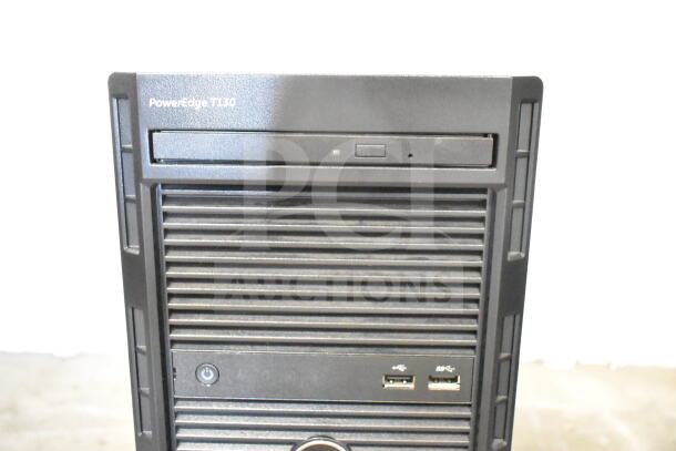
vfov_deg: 43.6
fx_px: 563
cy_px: 226
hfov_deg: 61.9
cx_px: 338
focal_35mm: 30
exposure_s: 1/30
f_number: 3.5
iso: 20000
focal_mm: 20
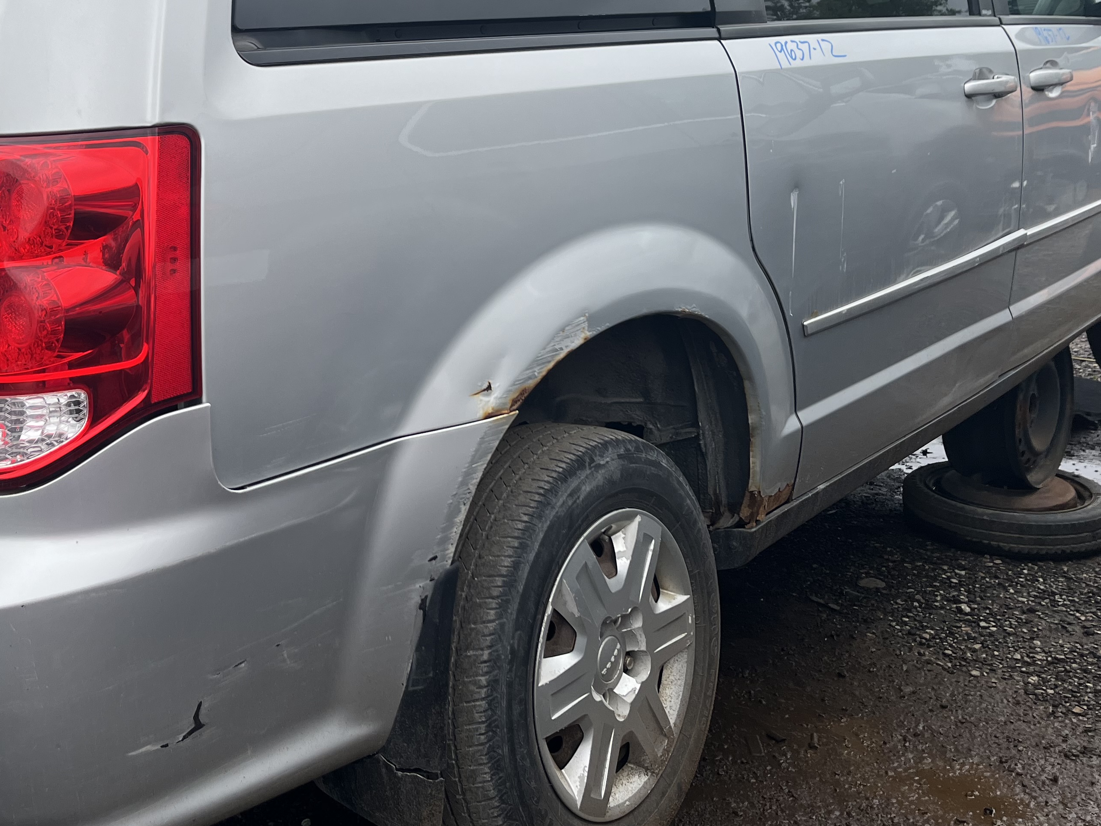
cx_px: 363
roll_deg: +3.3
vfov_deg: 34.6
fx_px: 1304
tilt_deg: -8.6
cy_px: 235
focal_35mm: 41
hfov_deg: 45.1
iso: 50
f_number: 1.6
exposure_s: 1/833
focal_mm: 5.1
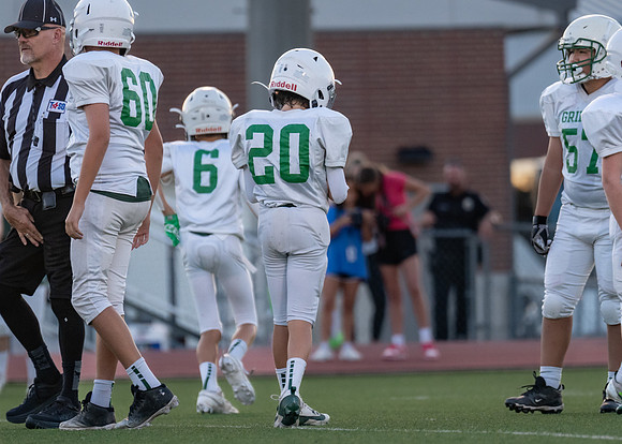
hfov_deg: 4.5
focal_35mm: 452
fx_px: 7976
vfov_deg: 3.2
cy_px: 218
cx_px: 291
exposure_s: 1/1000
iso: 640
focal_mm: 200
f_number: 2.8
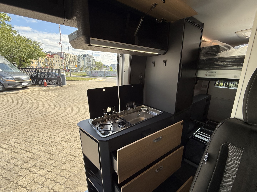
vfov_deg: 85.7
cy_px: 96
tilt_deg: -14.4
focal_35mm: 14
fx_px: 104
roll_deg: -2.3
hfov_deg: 102.1
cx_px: 128
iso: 50
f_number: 2.2
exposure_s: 1/276
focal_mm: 2.22
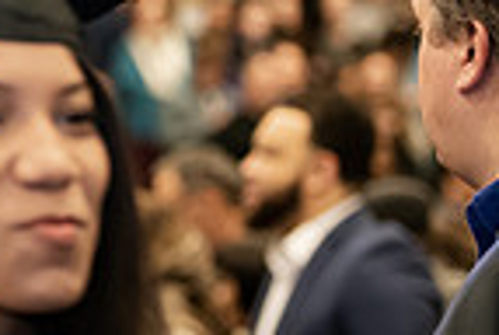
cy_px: 33
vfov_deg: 4.0
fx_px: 4778
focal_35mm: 344
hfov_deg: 5.9
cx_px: -213
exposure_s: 1/200
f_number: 3.2
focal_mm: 85
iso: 2000
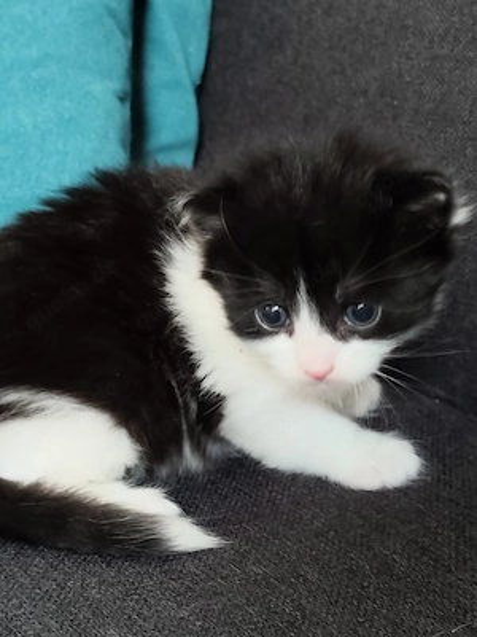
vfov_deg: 29.0
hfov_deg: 21.9
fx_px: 1231
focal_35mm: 67
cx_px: 238
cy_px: 318
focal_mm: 5.24
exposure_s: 1/33.3
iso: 706
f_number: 1.7
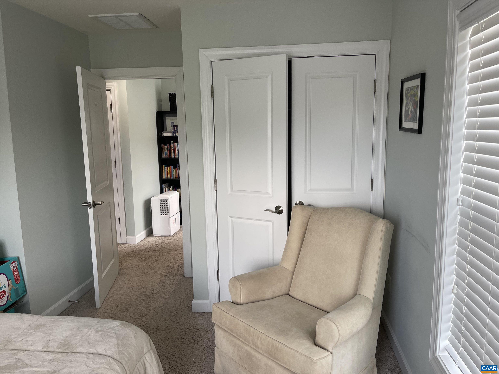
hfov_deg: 67.3
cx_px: 250
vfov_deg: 53.1
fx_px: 375
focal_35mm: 26
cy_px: 187
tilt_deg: -6.5
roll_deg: -0.1
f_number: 1.6
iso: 100
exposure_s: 1/120
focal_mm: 5.1
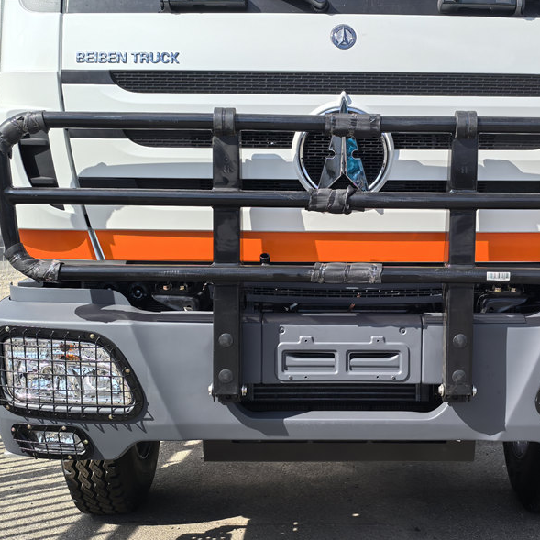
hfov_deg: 31.5
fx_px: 953
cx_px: 340
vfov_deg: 31.6
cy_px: 273
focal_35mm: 54
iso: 50
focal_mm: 5.75
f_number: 2
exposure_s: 1/4405
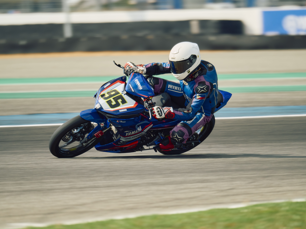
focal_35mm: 541
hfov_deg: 3.7
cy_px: 114
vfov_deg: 2.7
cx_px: 154
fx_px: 4783
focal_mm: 500
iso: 320
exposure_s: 1/320
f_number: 6.7
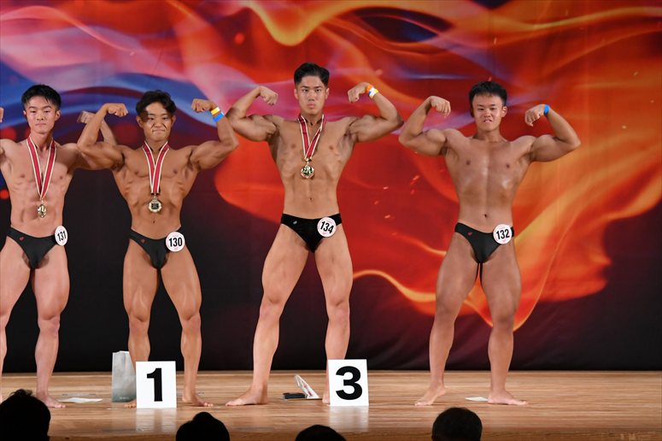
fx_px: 3713
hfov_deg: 10.2
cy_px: 220
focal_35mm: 202
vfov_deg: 6.8
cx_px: 331
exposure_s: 1/400
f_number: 5.6
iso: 3200
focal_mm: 135
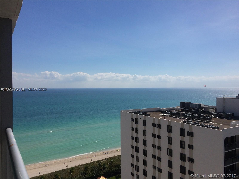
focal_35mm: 29
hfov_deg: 61.7
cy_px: 90
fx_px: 200
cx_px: 120
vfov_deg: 48.2
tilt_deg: -0.7
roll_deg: +0.7
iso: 32
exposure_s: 1/5882
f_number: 2.2
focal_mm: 4.15
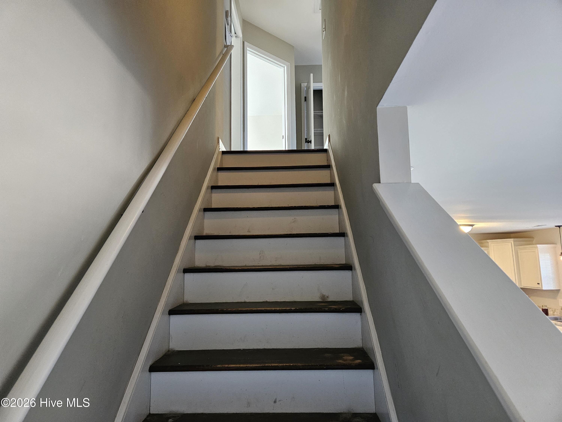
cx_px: 281
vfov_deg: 58.9
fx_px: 373
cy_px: 211
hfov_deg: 73.9
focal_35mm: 23
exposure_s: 1/60
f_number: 1.8
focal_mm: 5.4
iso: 640
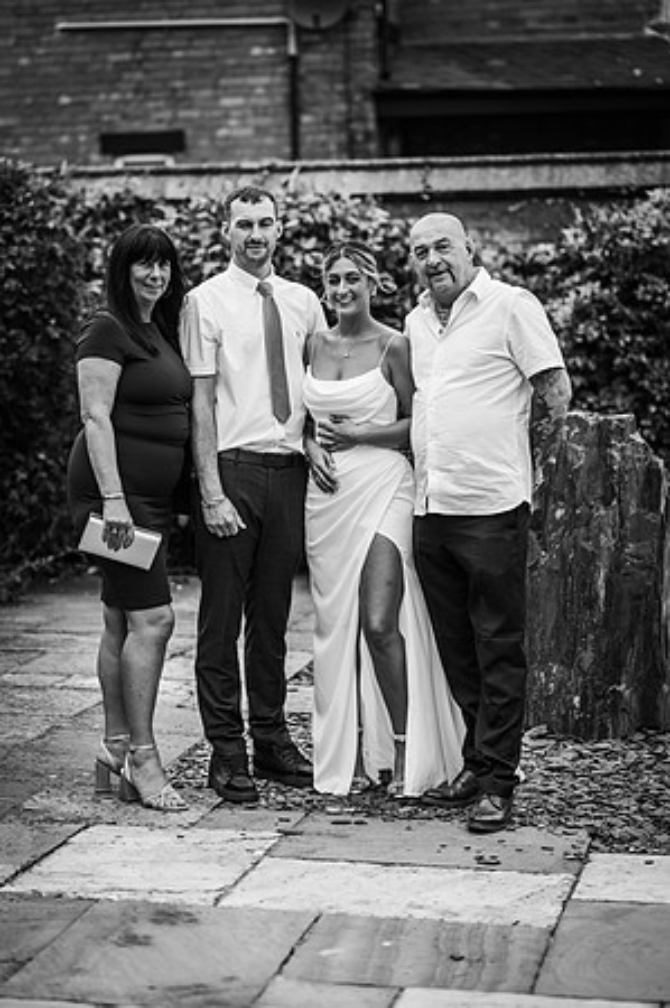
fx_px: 2378
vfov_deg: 23.9
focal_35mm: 85
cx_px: 335
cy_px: 504
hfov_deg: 16.0
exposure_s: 1/1600
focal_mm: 85
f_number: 2.2
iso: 100
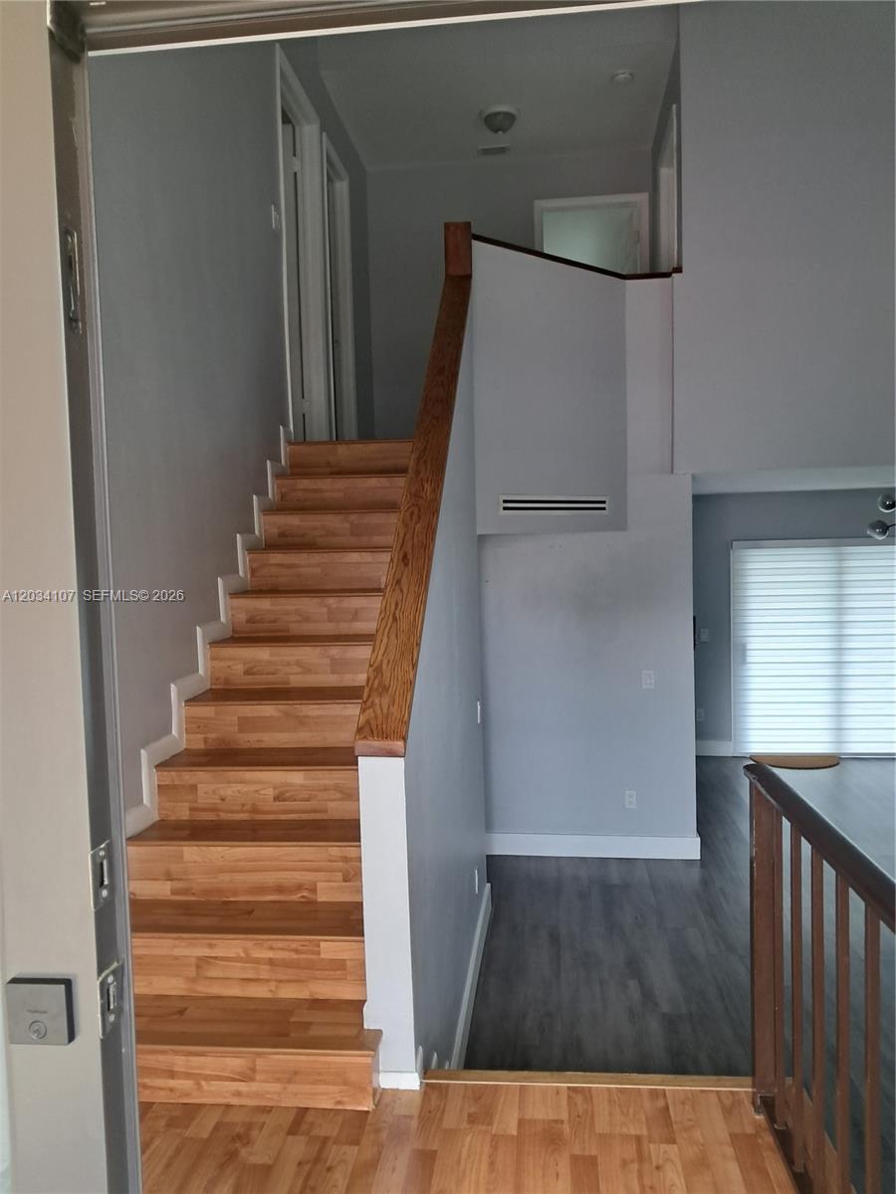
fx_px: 932
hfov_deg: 51.4
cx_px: 448
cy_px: 597
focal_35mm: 27
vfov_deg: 65.3
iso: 250
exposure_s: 1/60
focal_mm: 4
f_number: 1.8
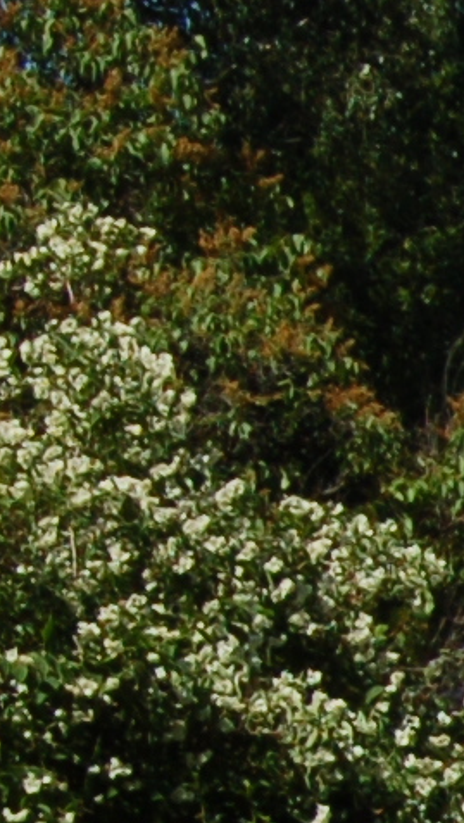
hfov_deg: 3.9
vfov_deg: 7.7
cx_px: 2268
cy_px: 1125
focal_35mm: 277
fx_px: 6047
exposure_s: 1/400
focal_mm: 28
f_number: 10
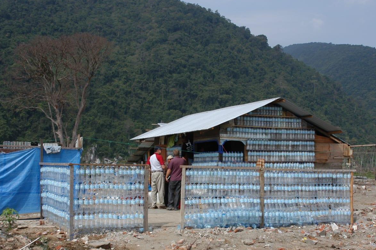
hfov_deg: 36.9
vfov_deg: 25.0
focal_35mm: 54
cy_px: 152
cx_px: 200
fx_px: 564
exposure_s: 1/350
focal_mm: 28
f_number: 9
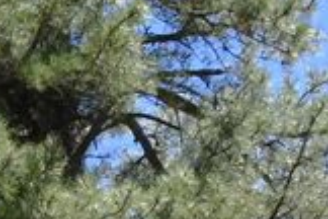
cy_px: 640
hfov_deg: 11.4
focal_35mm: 171
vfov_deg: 7.2
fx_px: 1558
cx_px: -188
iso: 800
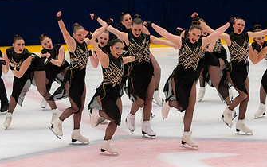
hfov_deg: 7.2
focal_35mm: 291
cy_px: 60
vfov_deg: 4.5
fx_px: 2119
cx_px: 98
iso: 640
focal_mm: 110
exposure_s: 1/400
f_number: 3.5
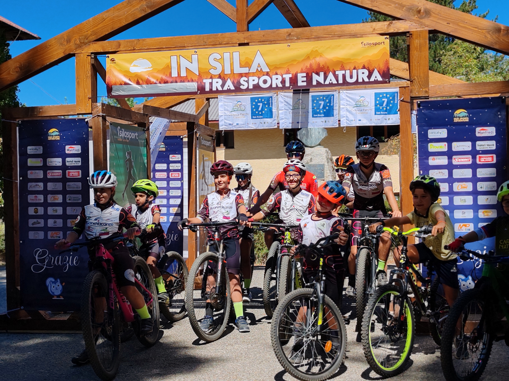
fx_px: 794
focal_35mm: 54
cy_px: 190
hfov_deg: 35.5
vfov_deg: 27.0
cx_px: 254
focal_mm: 6.12
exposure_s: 1/980
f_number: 2.4
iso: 50
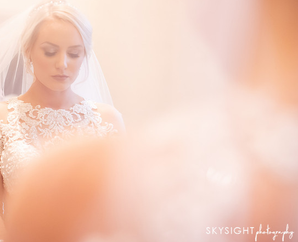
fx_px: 523
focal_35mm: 59
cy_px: 121
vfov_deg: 26.0
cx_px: 116
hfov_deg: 31.7
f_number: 3.2
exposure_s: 1/160
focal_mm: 50
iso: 3200
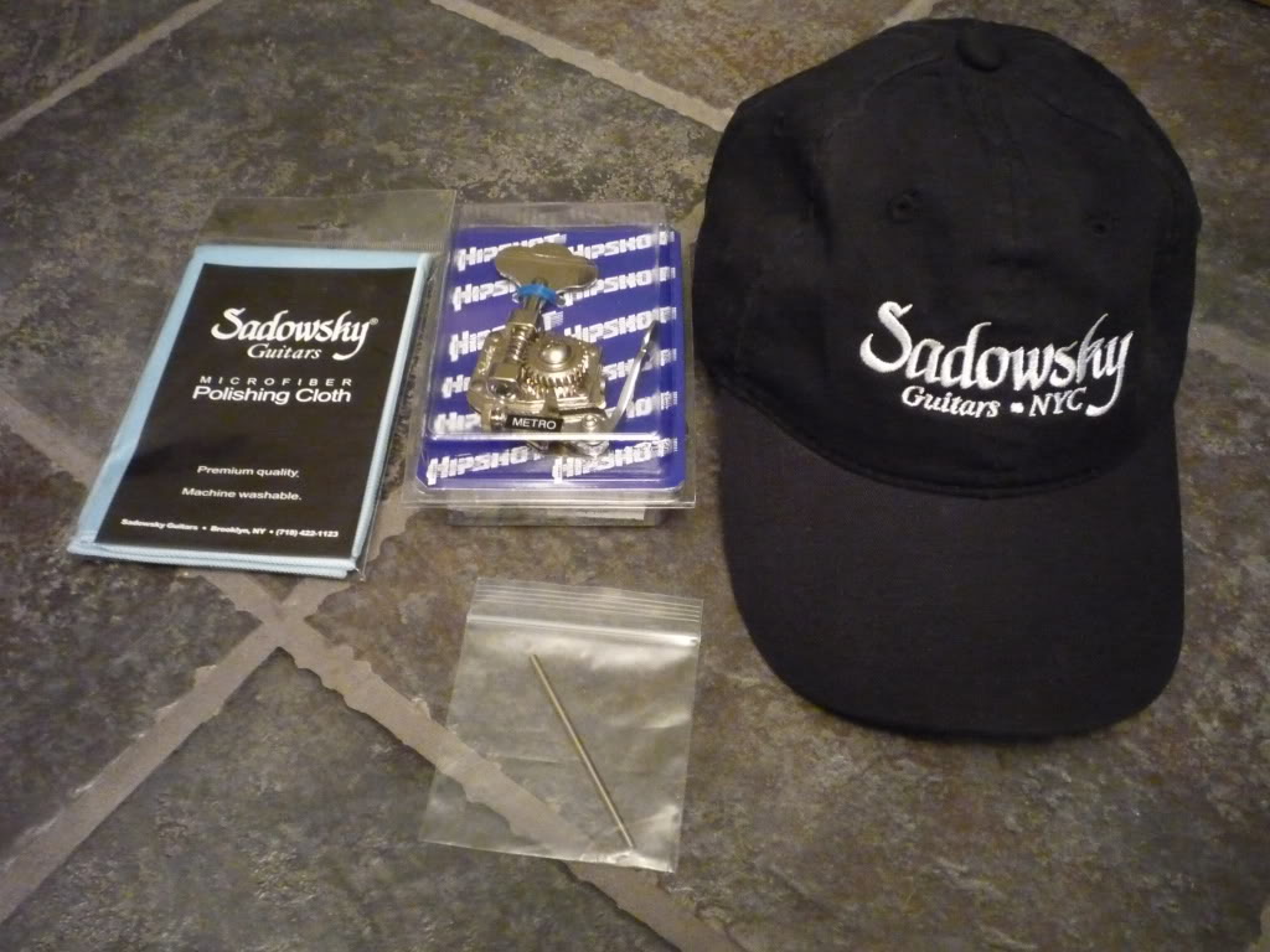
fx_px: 1174
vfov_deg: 44.2
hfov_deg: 56.8
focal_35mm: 32
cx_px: 635
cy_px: 476
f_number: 3.3
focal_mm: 5.2
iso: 800
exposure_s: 1/13
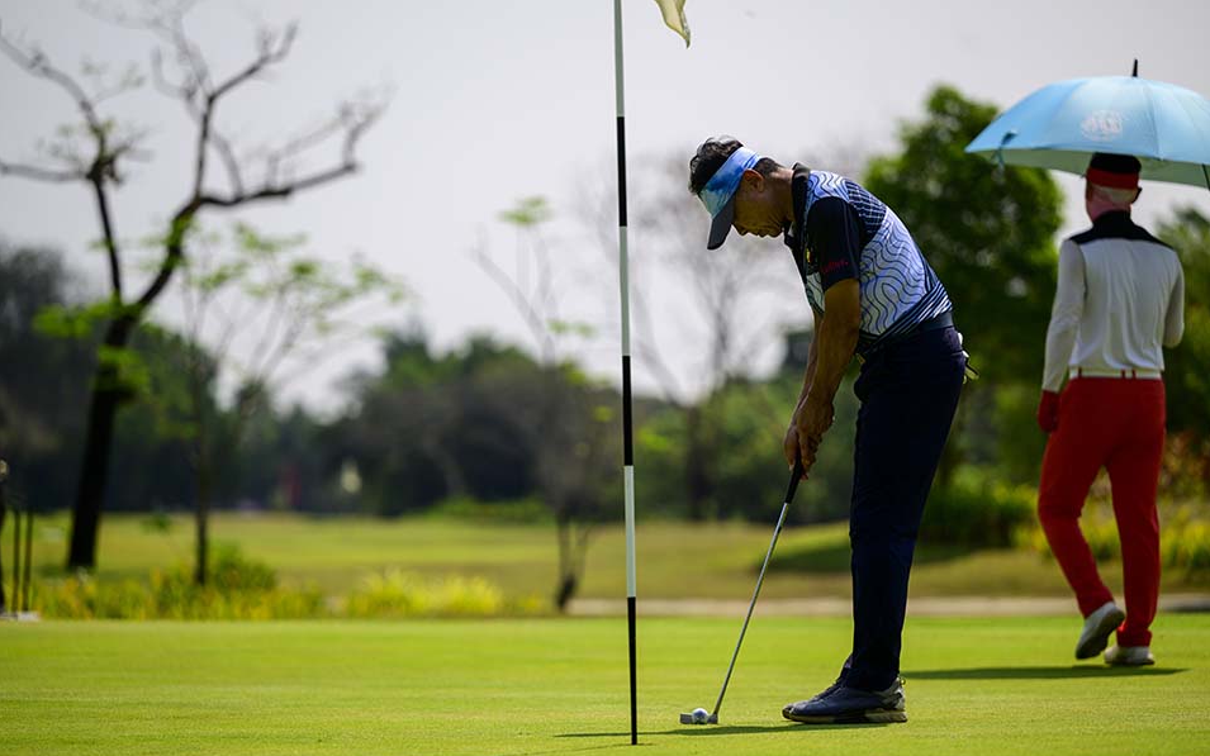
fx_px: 5408
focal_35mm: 164
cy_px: 404
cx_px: 606
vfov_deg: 8.0
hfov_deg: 12.8
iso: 100
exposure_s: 1/3200
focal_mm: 160
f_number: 2.8
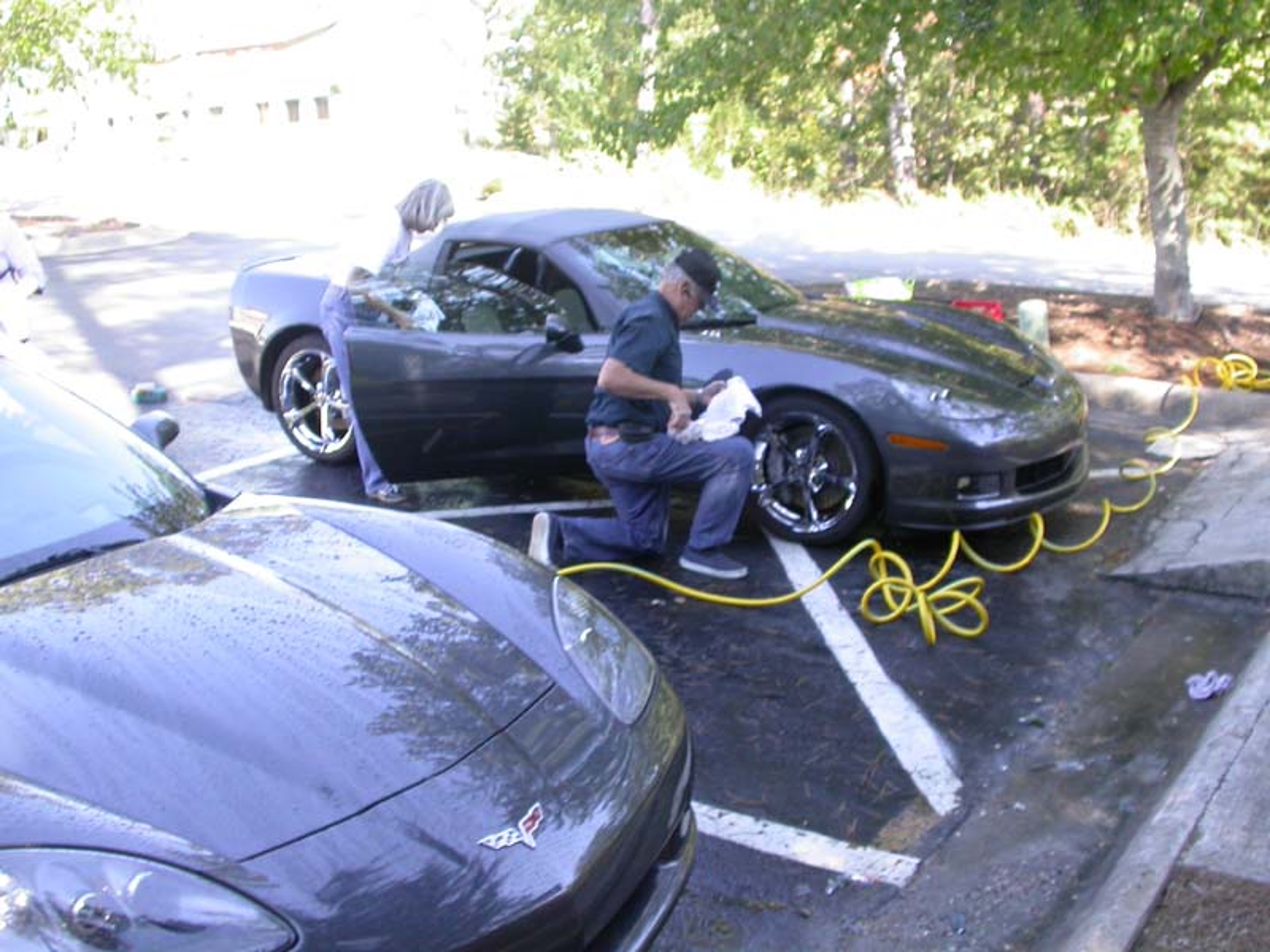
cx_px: 635
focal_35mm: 38
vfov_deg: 37.7
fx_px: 1394
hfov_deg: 49.0
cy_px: 476
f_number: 3.7
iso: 100
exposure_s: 1/67.1
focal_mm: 7.85
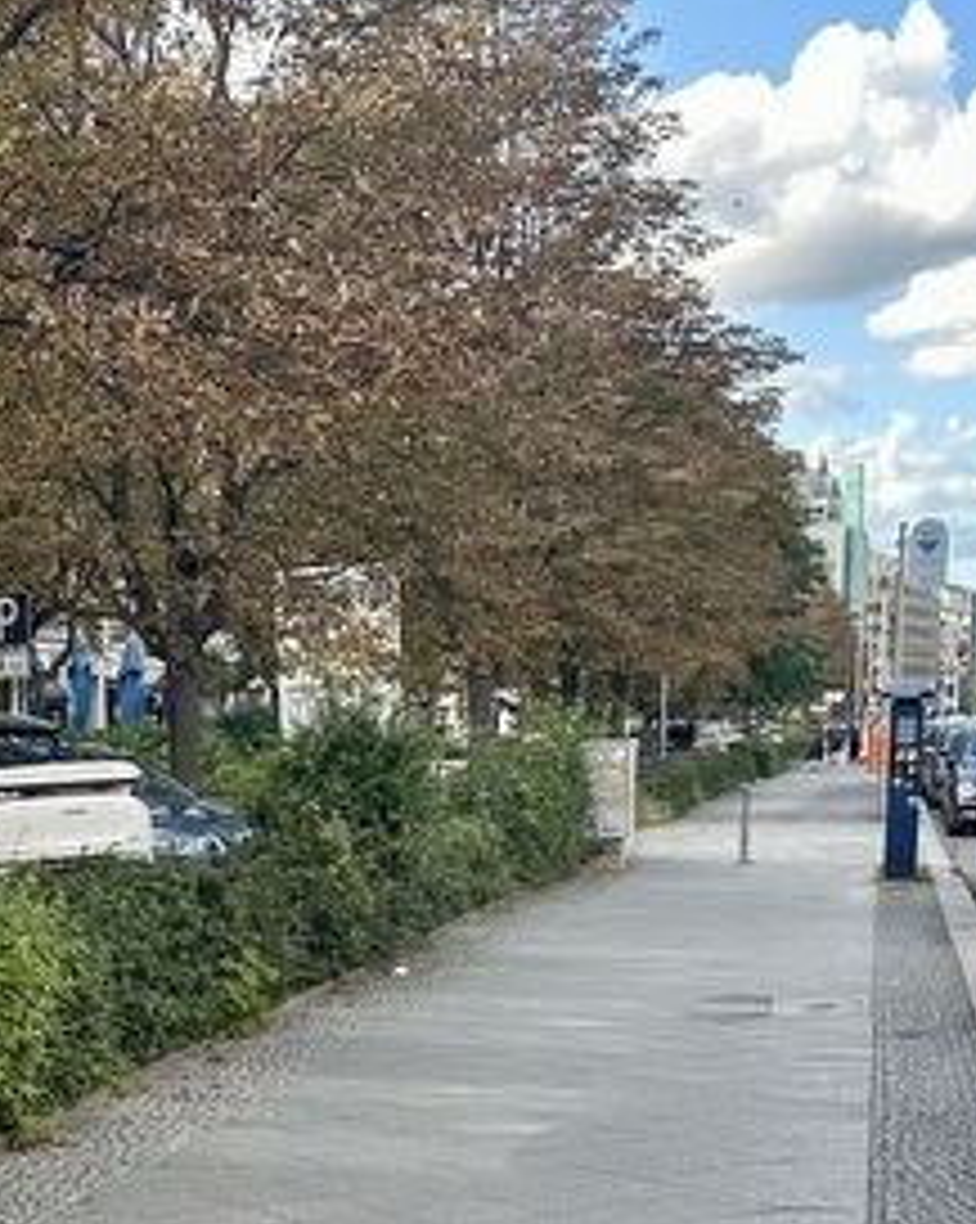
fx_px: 2496
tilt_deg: -12.0
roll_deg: +1.1
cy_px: 1318
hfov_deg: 21.7
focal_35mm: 69
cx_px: 108
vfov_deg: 25.7
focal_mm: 6.86
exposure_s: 1/462
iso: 80
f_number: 1.78
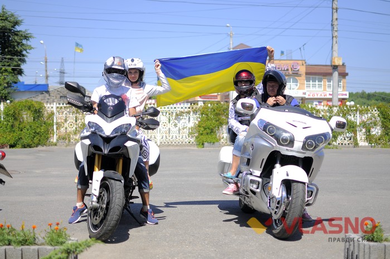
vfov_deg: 25.7
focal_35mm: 52
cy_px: 130
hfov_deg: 37.9
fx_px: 568
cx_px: 195
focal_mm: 35
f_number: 2.2
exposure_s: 1/2500
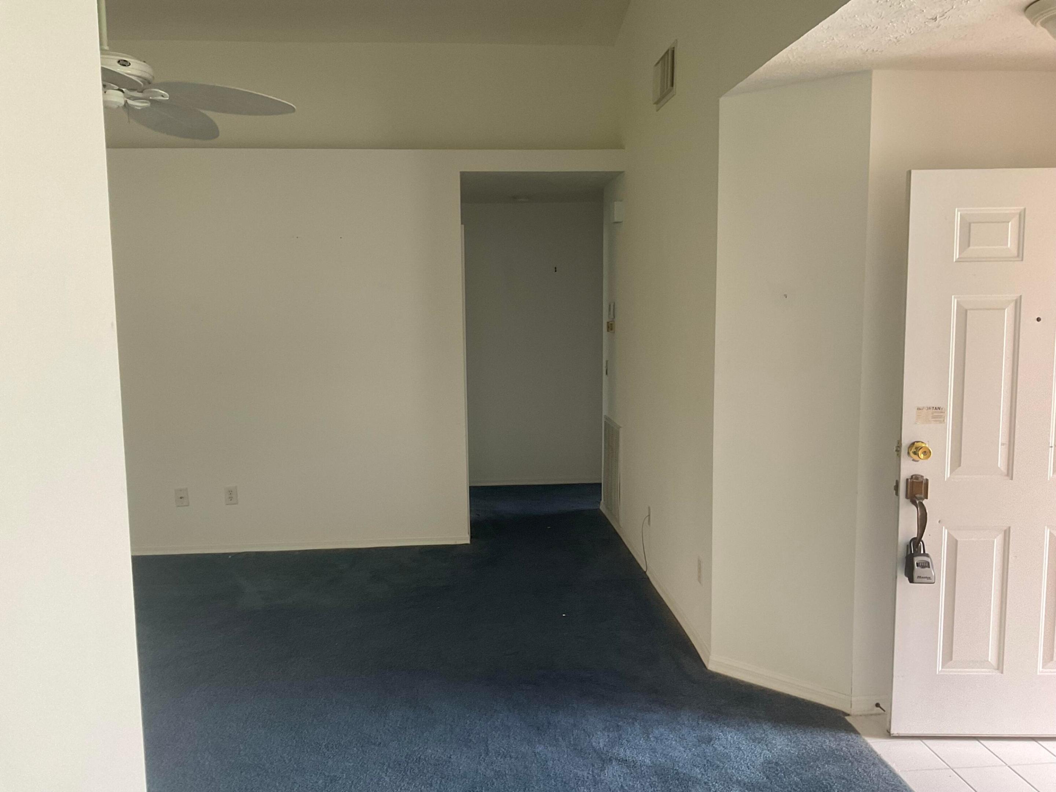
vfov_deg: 48.2
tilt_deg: -6.4
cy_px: 396
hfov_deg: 61.7
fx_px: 885
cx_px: 528
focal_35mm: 29
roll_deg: +0.2
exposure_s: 1/60
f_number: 1.8
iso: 80
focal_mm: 3
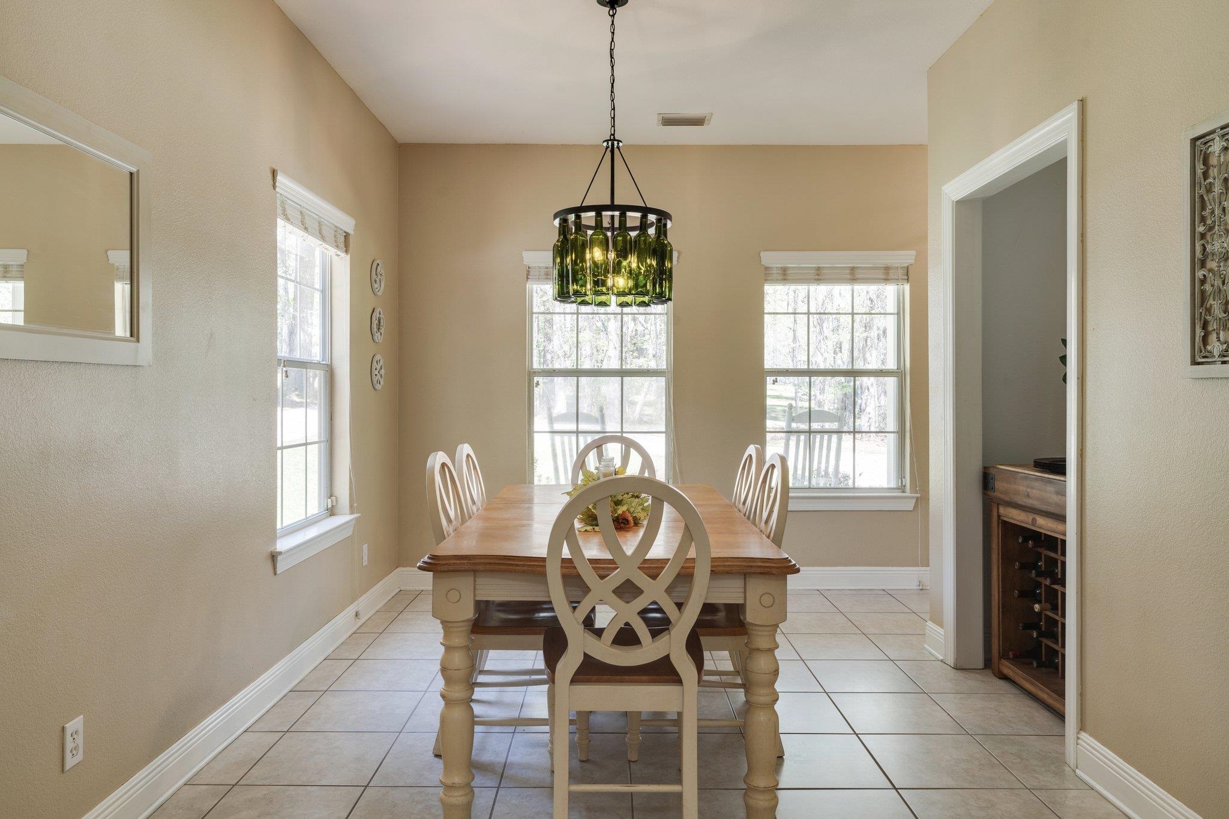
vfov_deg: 55.1
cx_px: 614
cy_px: 410
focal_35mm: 23
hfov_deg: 76.1
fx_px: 785
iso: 100
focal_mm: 23
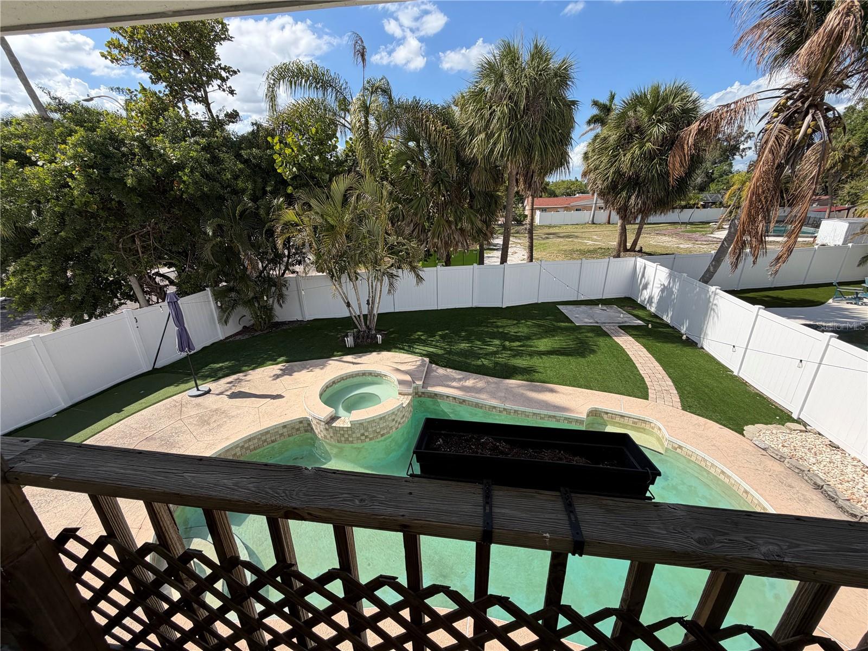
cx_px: 434
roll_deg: +2.6
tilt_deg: -20.1
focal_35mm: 14
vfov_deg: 85.7
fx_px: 351
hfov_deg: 102.1
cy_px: 326
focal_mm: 2.22
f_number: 2.2
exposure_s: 1/770
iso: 25
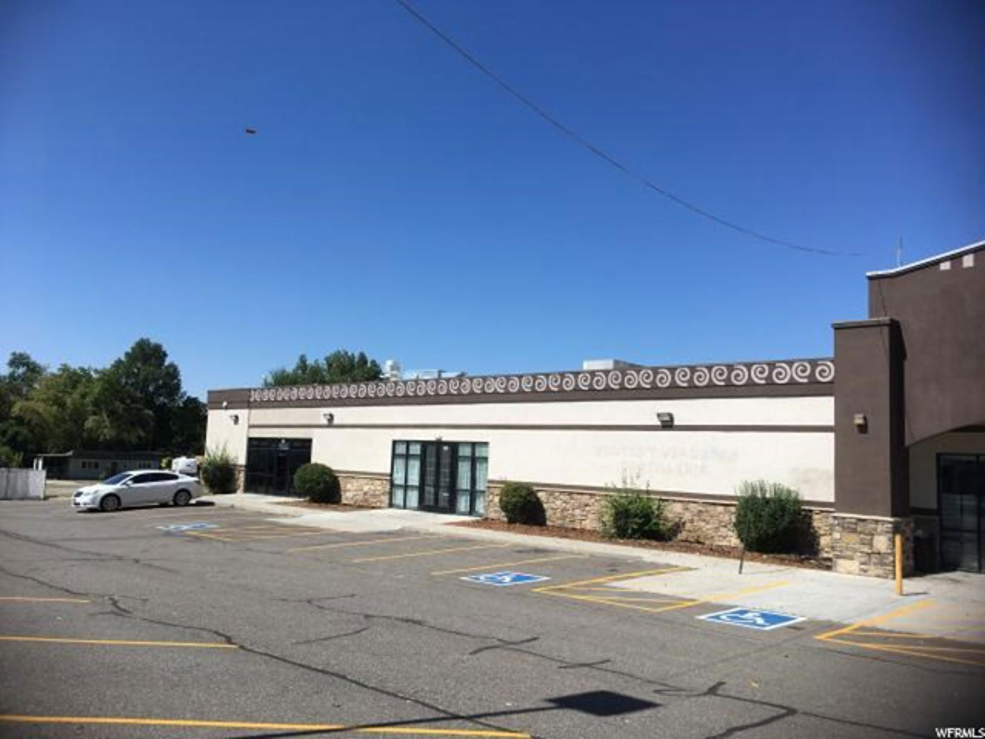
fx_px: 825
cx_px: 492
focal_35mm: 29
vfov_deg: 48.2
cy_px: 370
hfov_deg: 61.7
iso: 25
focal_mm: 4.15
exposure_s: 1/2404
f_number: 2.2
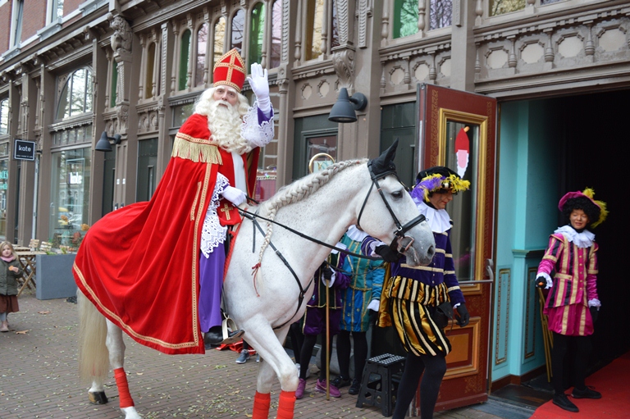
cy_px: 210
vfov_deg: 41.7
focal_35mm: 32
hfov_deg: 59.5
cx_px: 315
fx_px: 551
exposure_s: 1/100
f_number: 5
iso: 400
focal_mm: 21
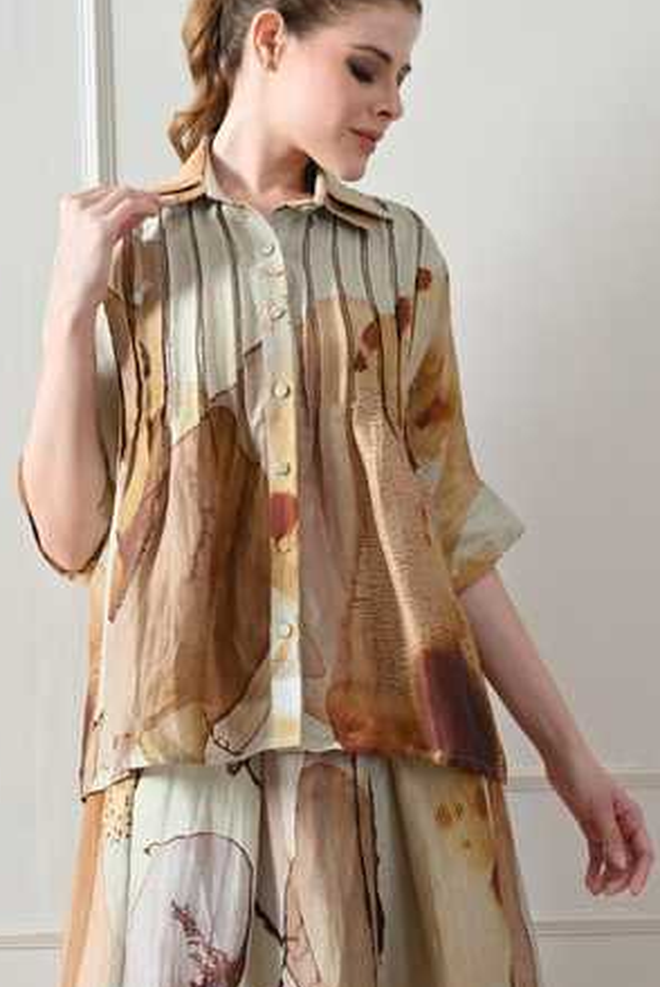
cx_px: 285
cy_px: 459
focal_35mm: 62
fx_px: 1702
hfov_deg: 21.9
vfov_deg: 32.3
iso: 250
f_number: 7.1
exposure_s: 1/160
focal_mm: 52
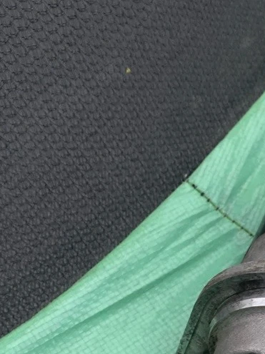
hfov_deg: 20.2
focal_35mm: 70
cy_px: 328
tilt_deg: -55.7
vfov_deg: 26.7
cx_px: 283
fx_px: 715
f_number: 1.8
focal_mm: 4.25
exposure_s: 1/121
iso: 64
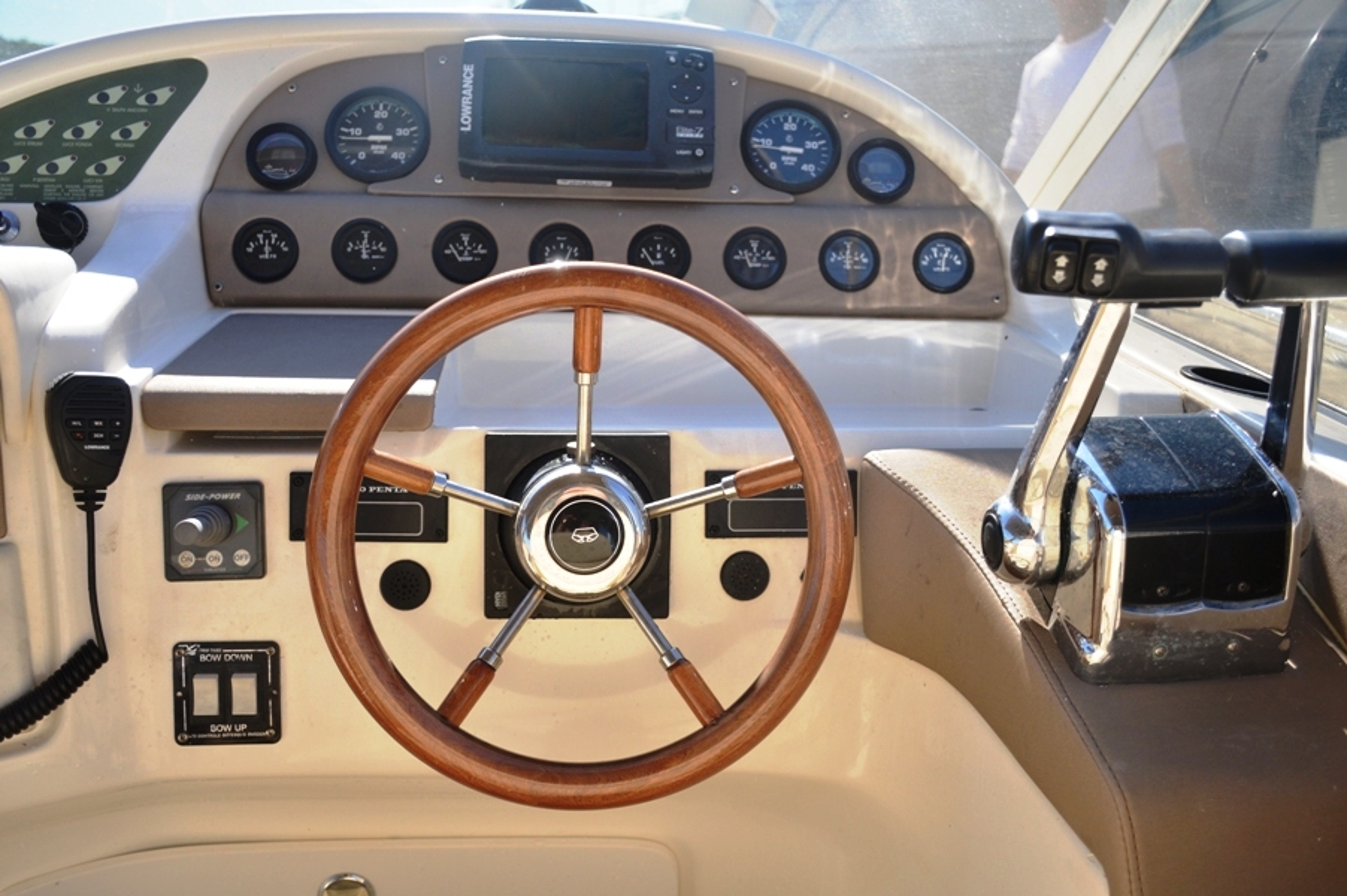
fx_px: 1290
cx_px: 674
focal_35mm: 34
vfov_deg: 38.3
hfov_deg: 55.1
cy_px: 448
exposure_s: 1/500
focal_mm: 23
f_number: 3.8
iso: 100
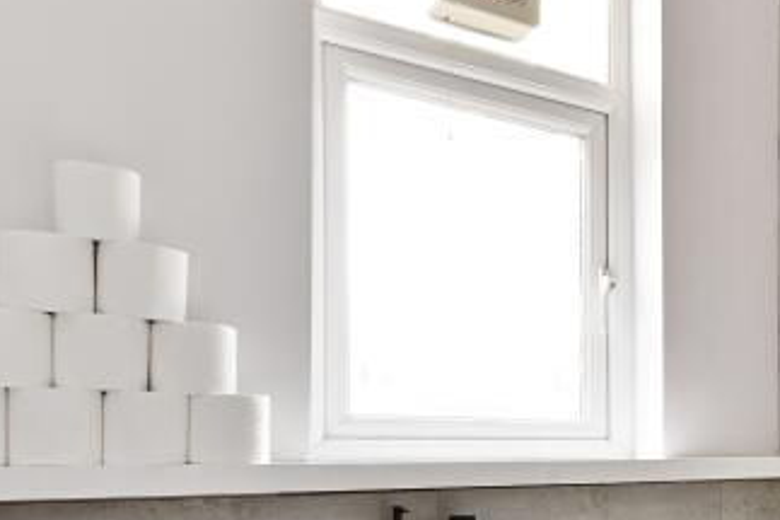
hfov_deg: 44.0
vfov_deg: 33.3
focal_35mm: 38
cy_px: 461
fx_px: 823
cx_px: 763
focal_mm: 12
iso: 200
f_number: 16
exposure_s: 1/2
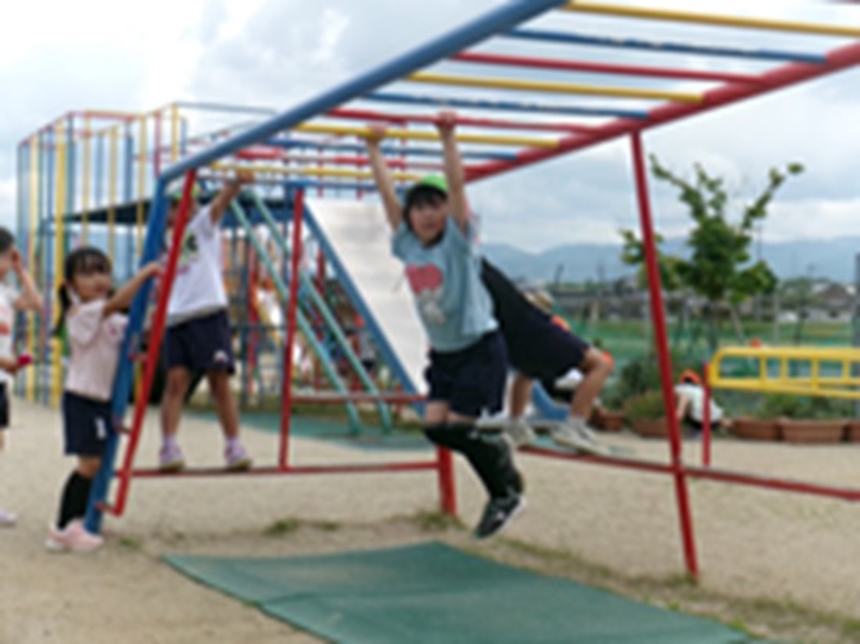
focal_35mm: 78
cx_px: 430
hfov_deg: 25.0
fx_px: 1937
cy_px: 322
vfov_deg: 18.9
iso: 100
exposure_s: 1/85
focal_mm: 14
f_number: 14.3
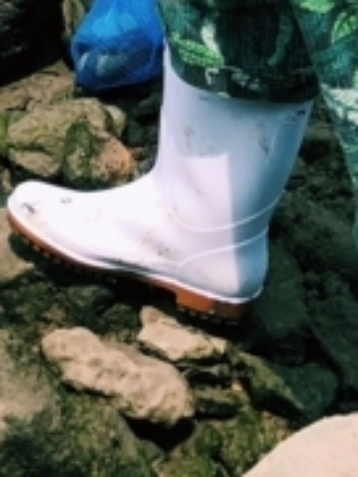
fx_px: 2176
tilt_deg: -10.7
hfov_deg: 9.2
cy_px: -677
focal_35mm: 158
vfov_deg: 10.6
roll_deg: -0.3
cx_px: -161
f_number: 1.8
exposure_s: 1/1143
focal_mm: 3.99
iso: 20
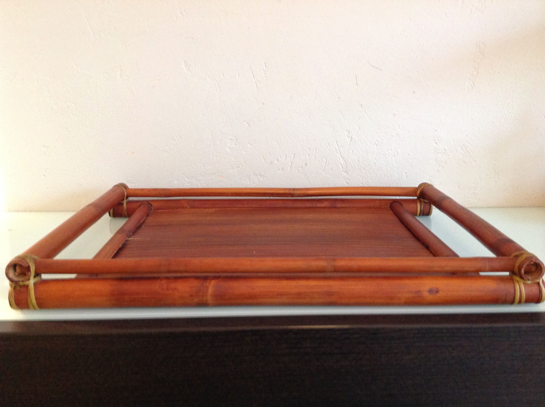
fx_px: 550
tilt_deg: -14.5
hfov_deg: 52.7
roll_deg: +0.1
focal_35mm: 35
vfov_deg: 40.6
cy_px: 204
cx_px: 272
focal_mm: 4.28
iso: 250
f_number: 2.4
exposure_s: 1/15
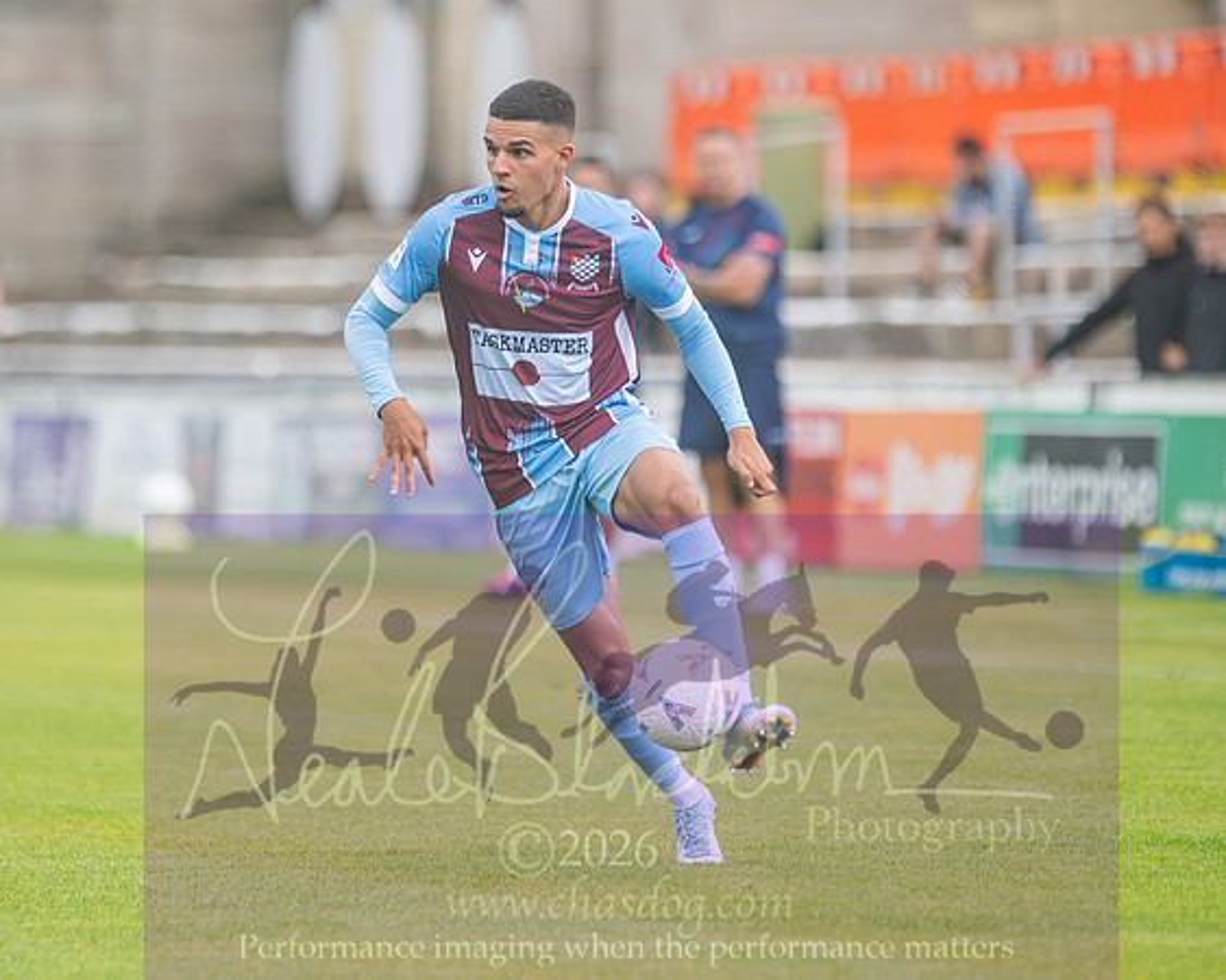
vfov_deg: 3.6
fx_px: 15704
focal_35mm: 433
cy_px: 396
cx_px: 487
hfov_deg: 4.5
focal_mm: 250
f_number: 2.8
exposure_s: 1/1250
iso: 400
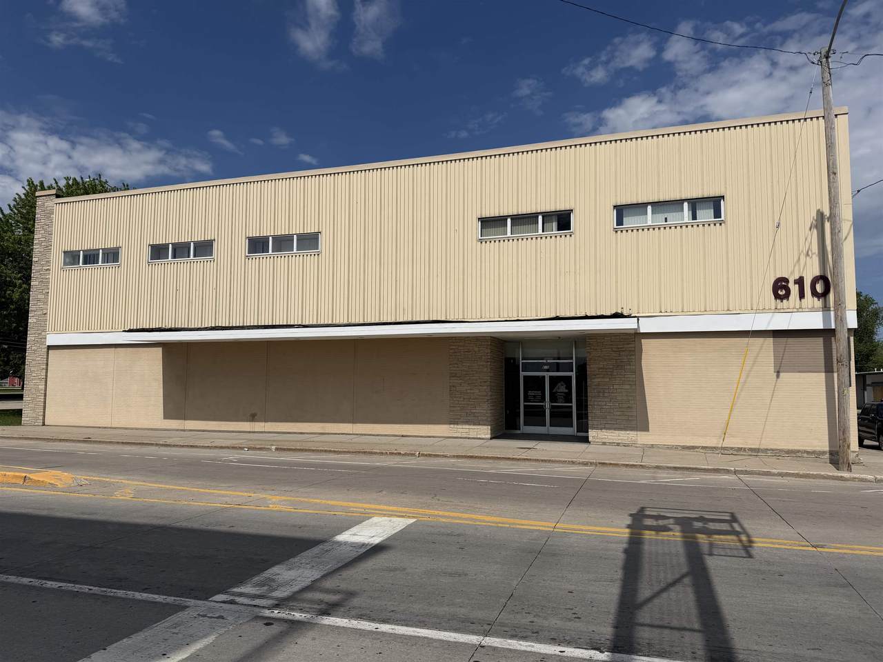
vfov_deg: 56.8
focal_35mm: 24
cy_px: 331
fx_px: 612
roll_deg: +0.2
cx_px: 442
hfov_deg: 71.6
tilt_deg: +4.9
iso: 80
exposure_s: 1/14286
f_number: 1.78
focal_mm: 6.76
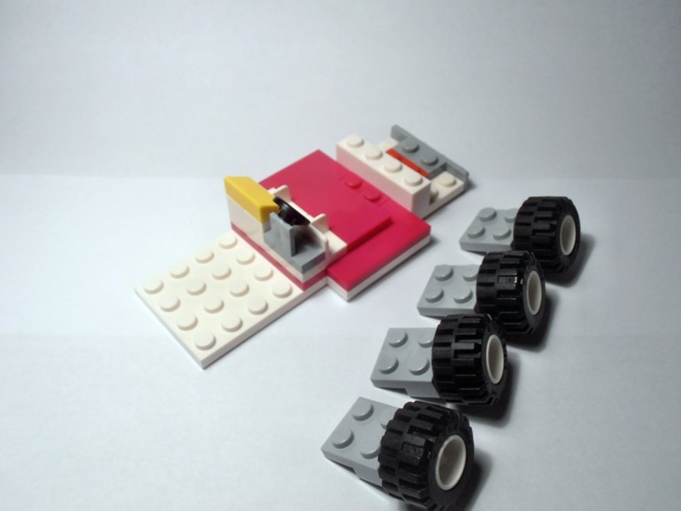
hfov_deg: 50.1
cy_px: 256
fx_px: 728
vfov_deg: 38.7
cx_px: 340
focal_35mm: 37
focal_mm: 6.61
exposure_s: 1/80
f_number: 3.9
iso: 80
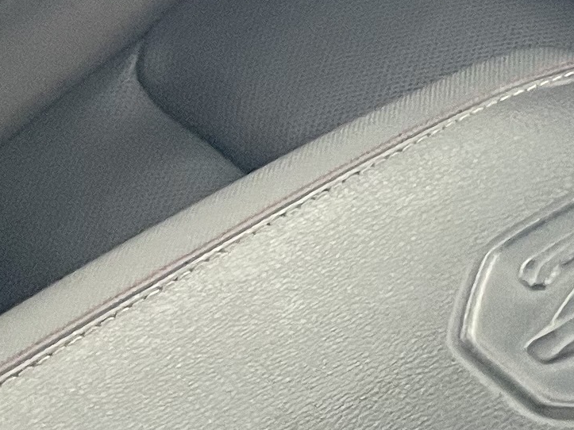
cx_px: 973
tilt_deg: -23.7
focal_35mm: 145
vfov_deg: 9.3
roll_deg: +9.7
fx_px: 2404
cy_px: -561
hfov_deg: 12.6
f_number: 1.6
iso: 125
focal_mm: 4.2
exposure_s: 1/65
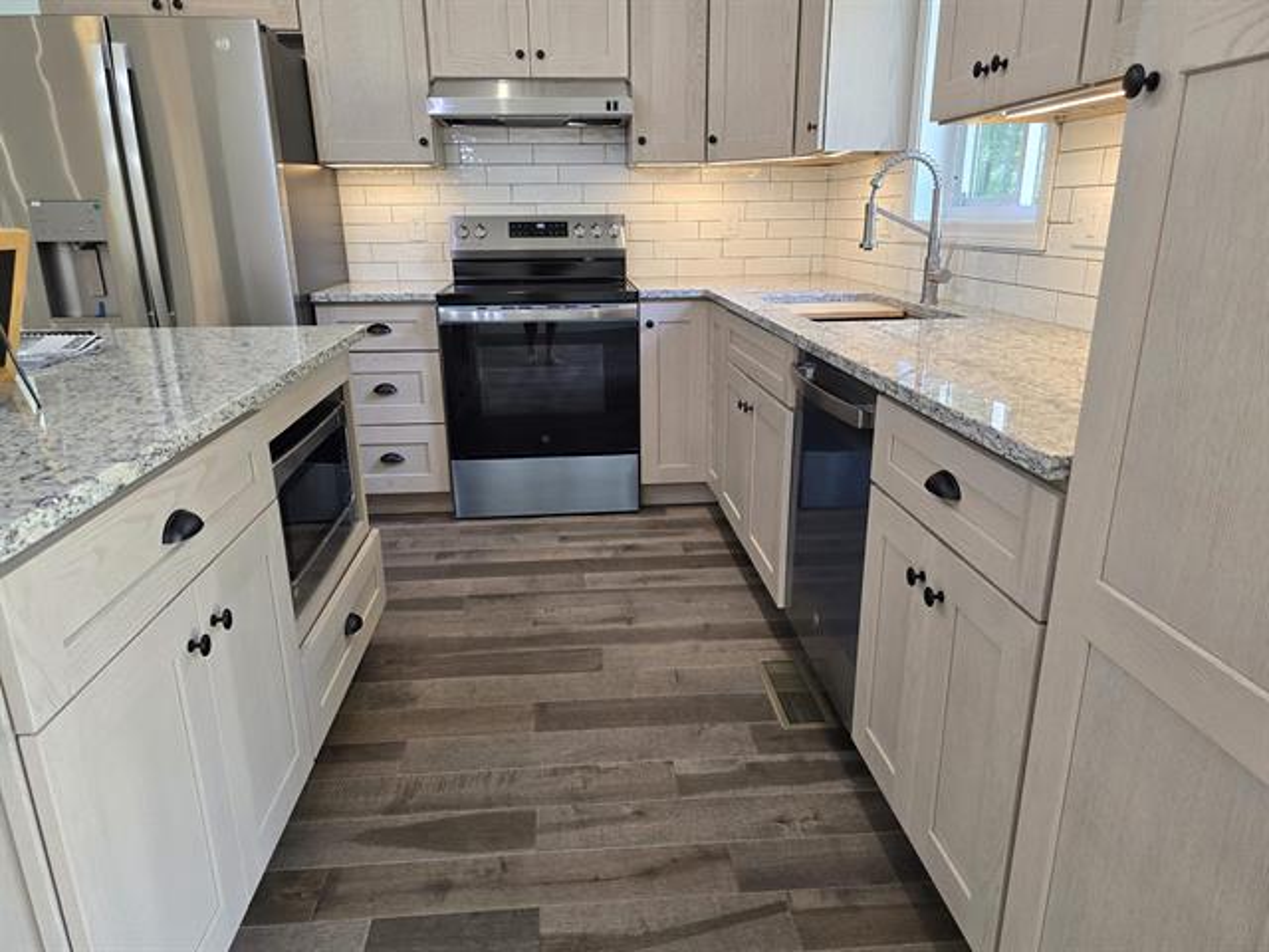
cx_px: 634
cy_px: 476
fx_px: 843
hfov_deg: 73.9
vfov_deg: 58.9
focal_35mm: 23
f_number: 1.7
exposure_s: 1/120
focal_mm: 6.3
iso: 250
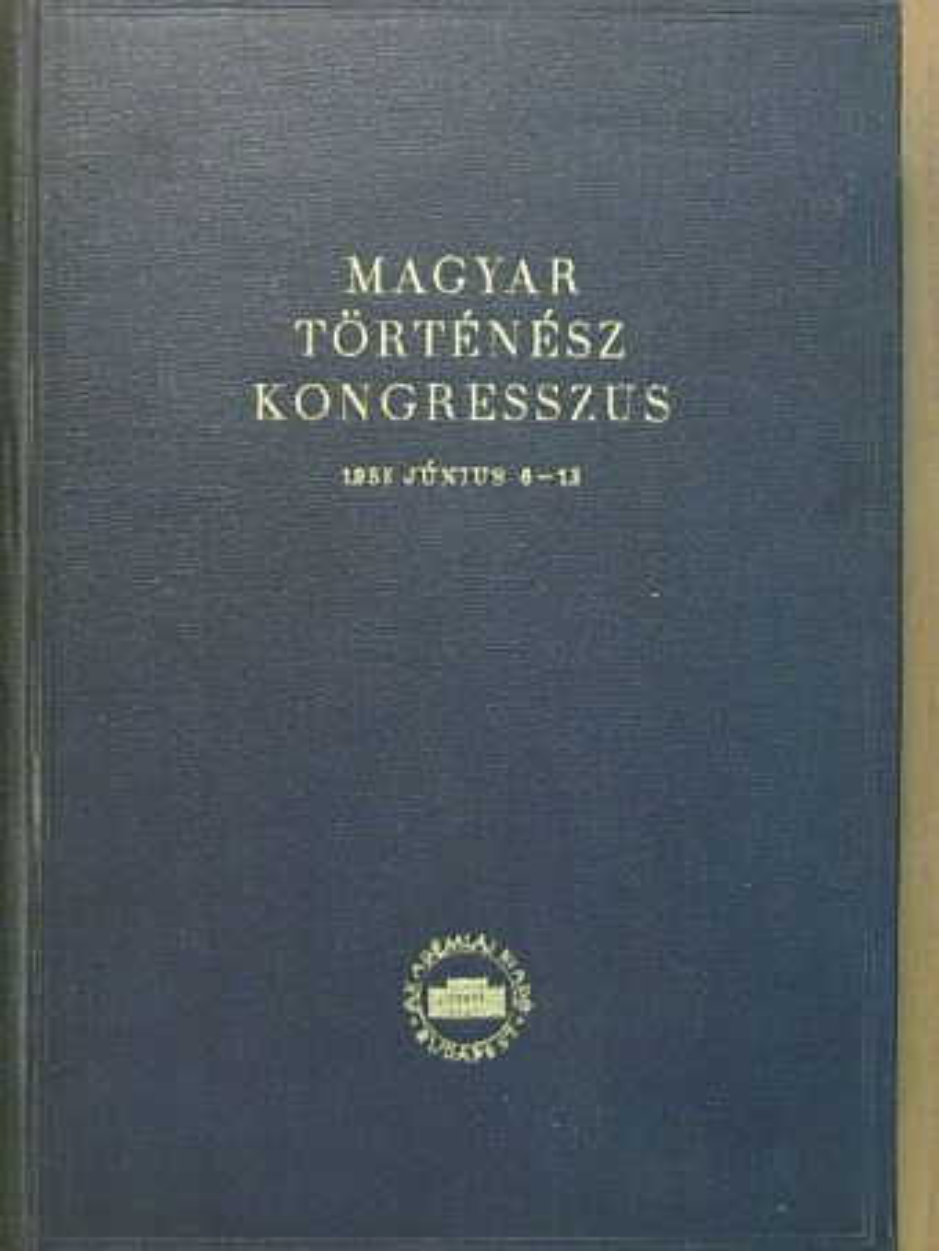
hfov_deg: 23.3
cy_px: 626
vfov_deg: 30.7
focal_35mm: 63
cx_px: 470
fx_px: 2278
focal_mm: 10.5
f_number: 3.5
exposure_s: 1/24.3
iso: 200
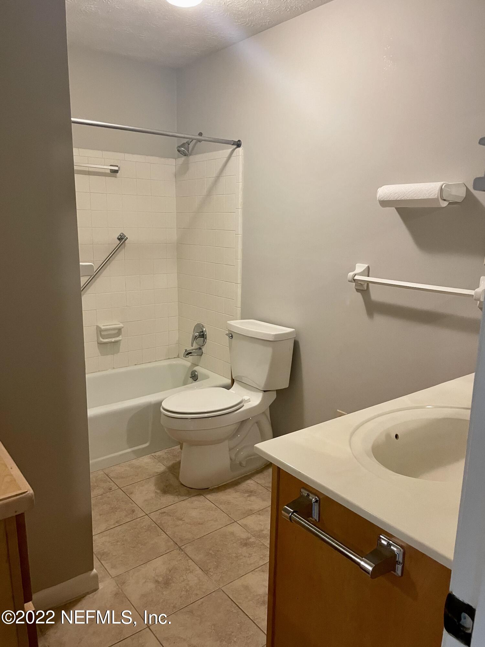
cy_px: 324
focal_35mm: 26
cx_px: 242
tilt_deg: -12.2
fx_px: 486
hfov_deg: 53.1
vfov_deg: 67.3
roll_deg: -0.5
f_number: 1.6
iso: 250
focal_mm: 4.2
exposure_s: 1/60
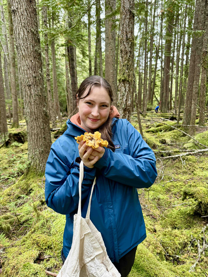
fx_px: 192
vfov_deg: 71.6
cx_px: 104
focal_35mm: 24
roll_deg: +1.5
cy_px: 138
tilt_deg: -10.3
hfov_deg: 56.8
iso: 160
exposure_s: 1/121
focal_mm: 6.76
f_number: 1.78
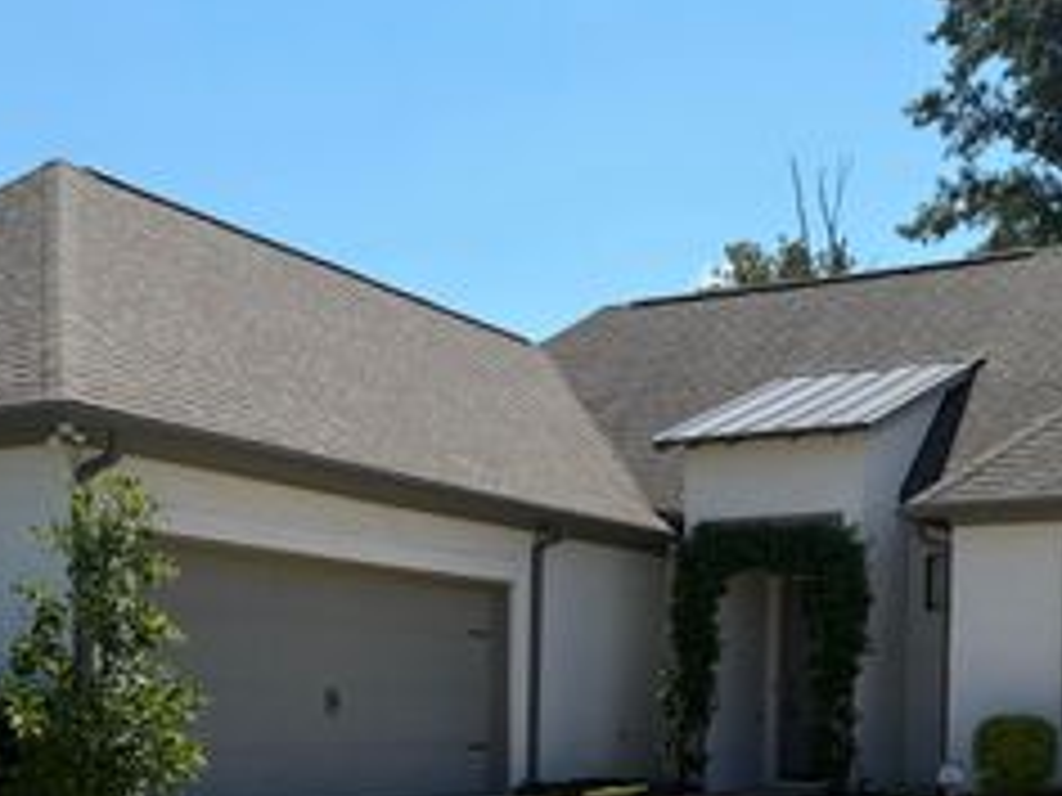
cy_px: 794
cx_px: 477
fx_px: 1687
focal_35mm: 55
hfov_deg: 34.9
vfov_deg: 25.3
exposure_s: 1/4329
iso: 50
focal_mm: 5.96
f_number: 1.6
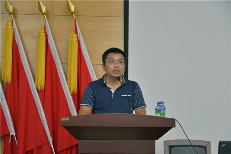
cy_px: 77
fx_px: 417
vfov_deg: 20.9
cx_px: 116
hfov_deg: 31.0
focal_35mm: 65
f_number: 4.5
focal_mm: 65
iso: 1600
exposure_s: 1/80
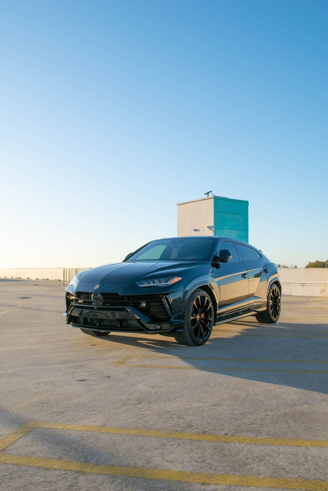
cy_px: 246
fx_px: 451
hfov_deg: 40.0
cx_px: 164
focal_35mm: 33
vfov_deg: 57.2
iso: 200
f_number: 9
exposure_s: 1/320
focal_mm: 22
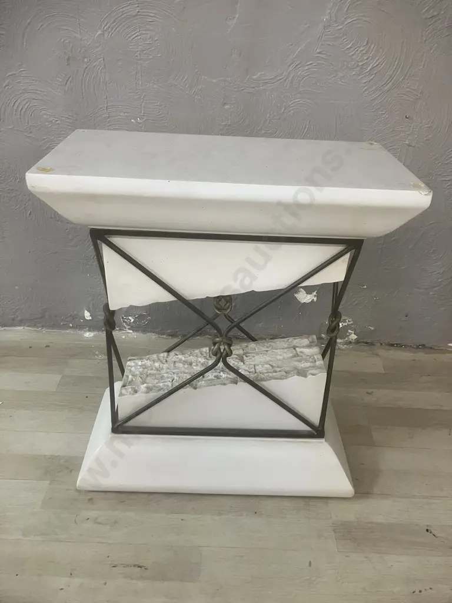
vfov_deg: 63.4
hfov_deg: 49.7
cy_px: 302
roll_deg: -2.9
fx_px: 487
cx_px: 226
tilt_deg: -29.8
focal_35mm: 28
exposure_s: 1/50
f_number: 1.8
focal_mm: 3.99
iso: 200
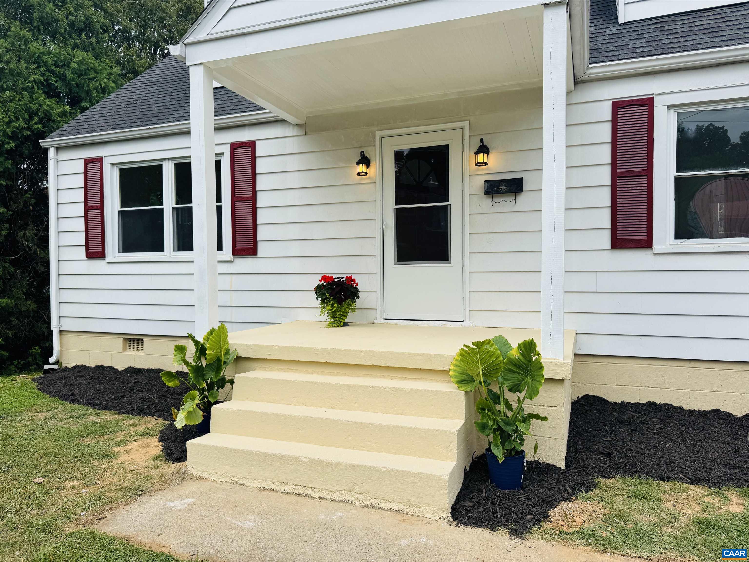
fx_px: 519
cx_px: 374
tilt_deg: -1.9
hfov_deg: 71.6
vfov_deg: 56.8
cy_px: 281
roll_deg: +0.5
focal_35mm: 24
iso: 80
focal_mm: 6.76
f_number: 1.78
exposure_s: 1/1366
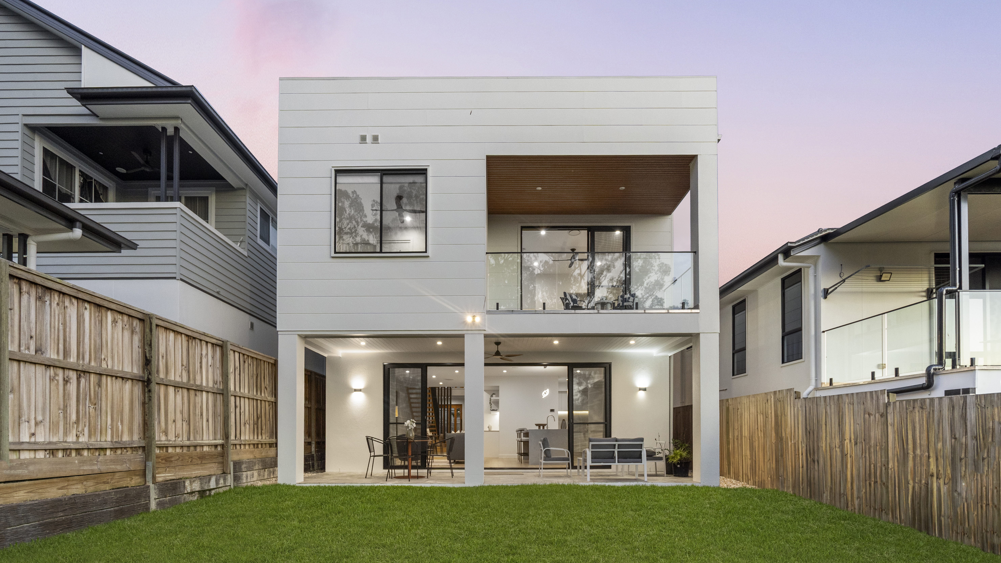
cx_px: 494
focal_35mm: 17
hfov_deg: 95.9
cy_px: 293
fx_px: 451
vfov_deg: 63.9
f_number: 4.5
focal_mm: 16
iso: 1600
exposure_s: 1/15
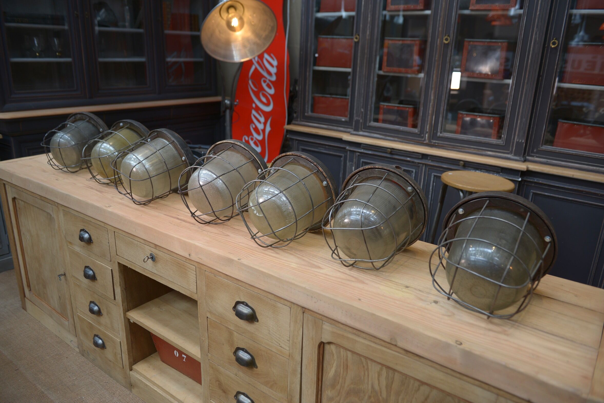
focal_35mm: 28
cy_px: 202
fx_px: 470
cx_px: 302
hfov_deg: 65.5
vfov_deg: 46.4
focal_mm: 28
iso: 200
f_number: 3.5
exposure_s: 1/50
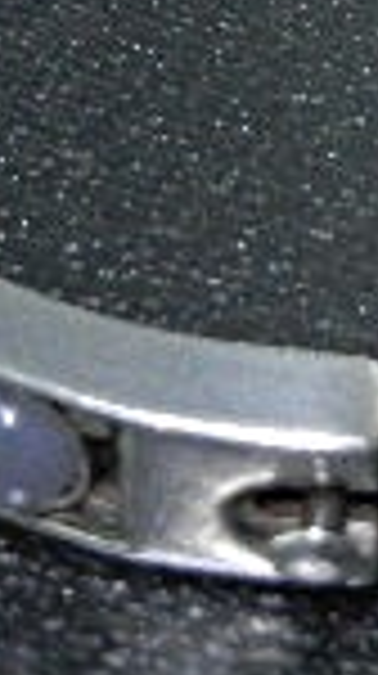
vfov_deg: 10.2
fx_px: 3737
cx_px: 310
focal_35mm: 209
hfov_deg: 5.8
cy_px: -72
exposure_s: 1/30
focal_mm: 8.1
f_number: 7.6
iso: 800
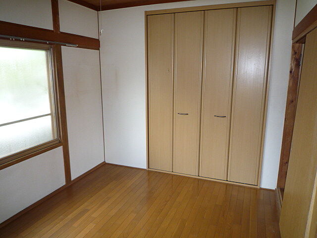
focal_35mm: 25
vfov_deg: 54.9
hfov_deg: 69.4
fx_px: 229
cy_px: 119
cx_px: 158
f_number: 2.8
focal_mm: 4.4
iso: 125
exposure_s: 1/30
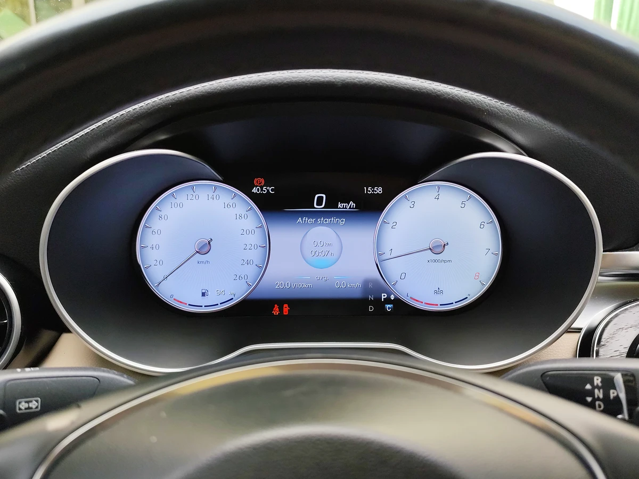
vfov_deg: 46.8
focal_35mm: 30
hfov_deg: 60.0
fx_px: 554
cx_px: 320
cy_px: 240
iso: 80
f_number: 1.65
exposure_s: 1/100
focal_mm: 6.19
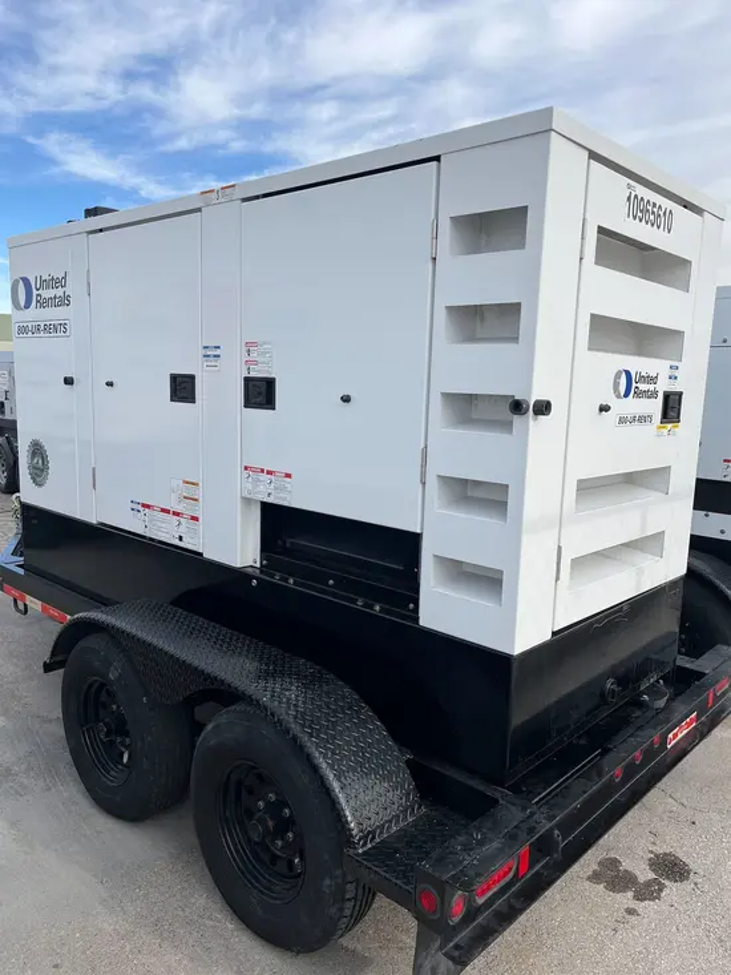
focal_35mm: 26
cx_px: 366
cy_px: 488
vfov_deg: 67.3
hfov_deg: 53.1
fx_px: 732
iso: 50
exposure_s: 1/2309
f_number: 1.6
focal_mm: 5.1
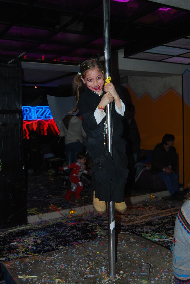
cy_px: 142
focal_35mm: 39
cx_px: 95
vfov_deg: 49.5
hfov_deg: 34.3
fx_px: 308
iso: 200
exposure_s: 1/60
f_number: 4
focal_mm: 26
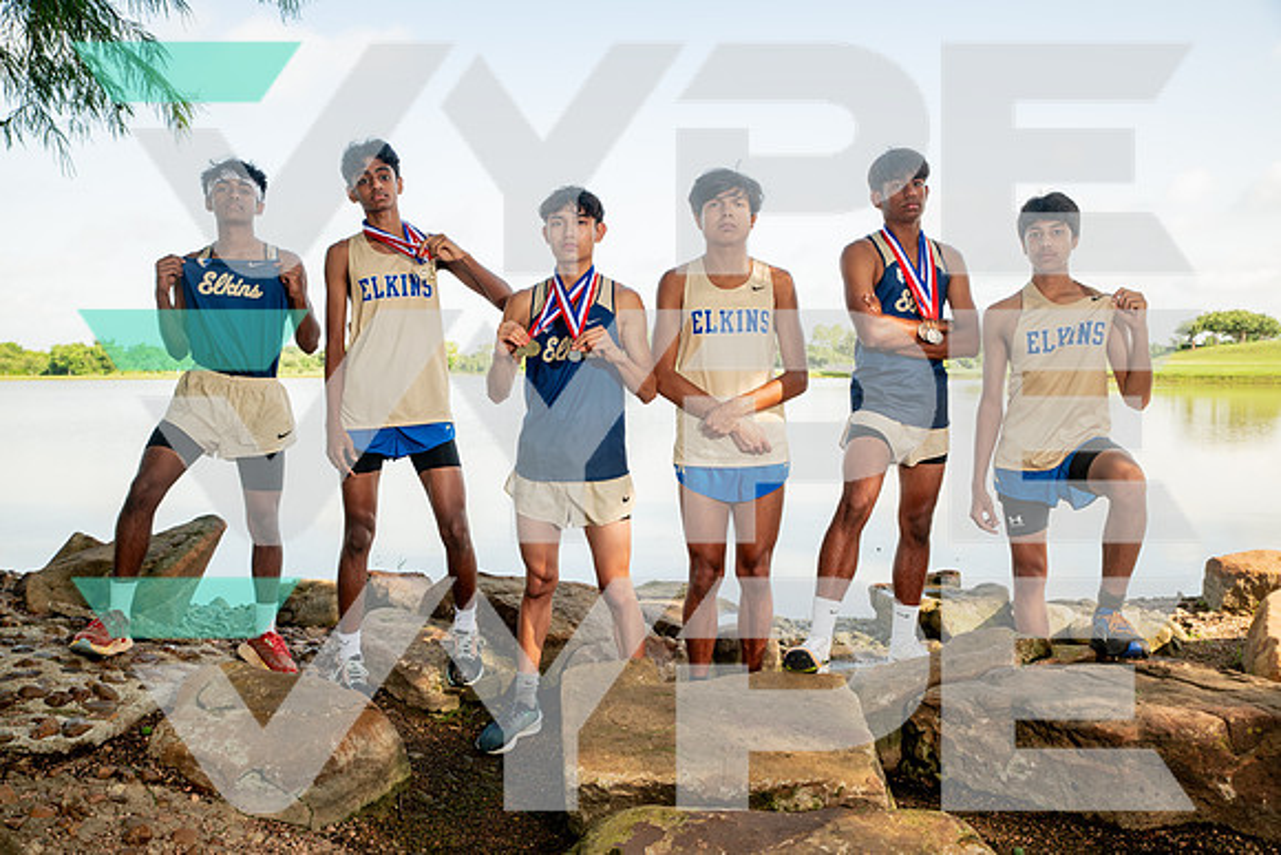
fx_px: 1139
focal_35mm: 32
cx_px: 640
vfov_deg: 41.1
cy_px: 428
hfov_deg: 58.7
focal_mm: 32
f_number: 7.1
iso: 200
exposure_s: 1/200
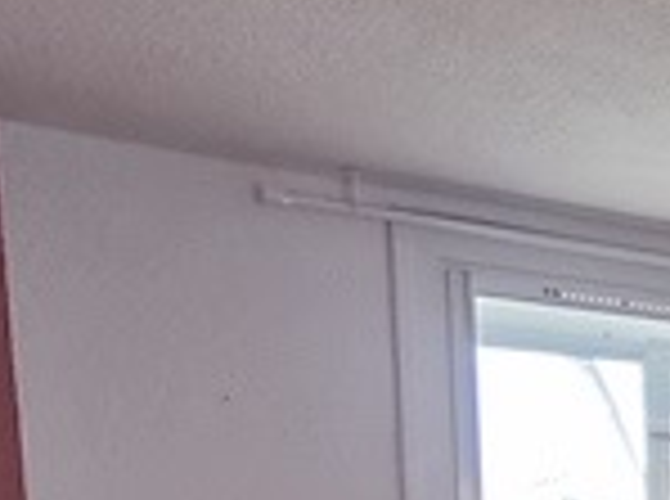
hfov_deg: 22.9
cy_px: 694
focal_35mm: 56
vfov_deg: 22.5
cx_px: 1147
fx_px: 1081
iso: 250
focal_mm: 2.2
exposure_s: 1/50
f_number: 2.2
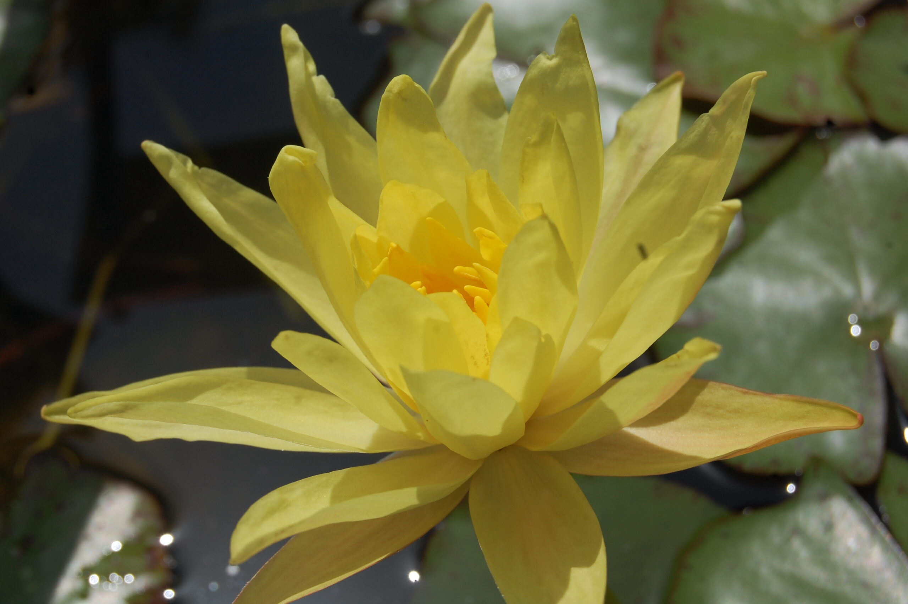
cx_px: 454
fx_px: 2079
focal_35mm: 82
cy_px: 302
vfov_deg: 16.5
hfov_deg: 24.6
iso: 200
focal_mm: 55
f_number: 13
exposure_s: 1/640
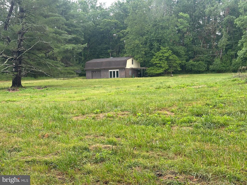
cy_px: 92
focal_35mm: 48
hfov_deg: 39.7
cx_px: 124
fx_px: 343
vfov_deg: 30.3
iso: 64
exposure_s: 1/651
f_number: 1.78
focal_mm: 6.86
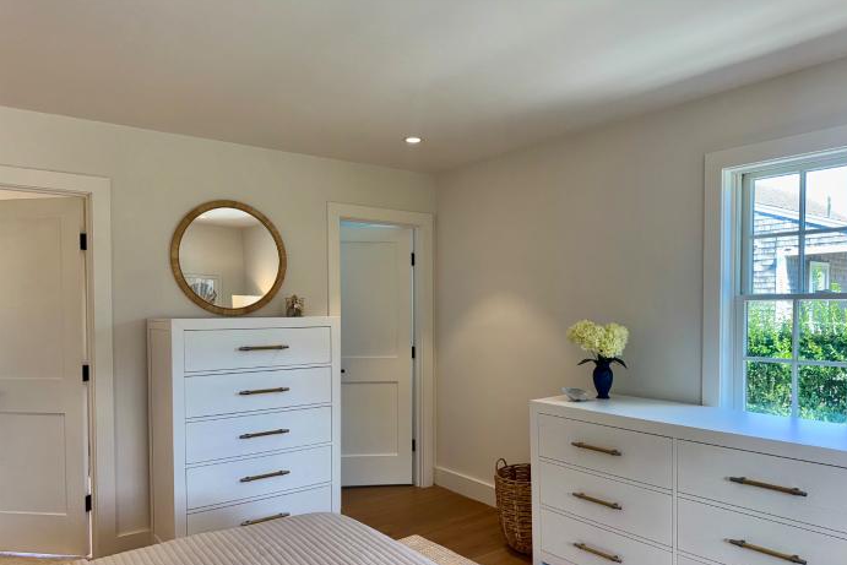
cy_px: 326
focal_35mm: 26
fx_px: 612
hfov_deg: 69.4
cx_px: 439
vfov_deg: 49.4
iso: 64
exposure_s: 1/249
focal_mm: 6.76
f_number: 1.78
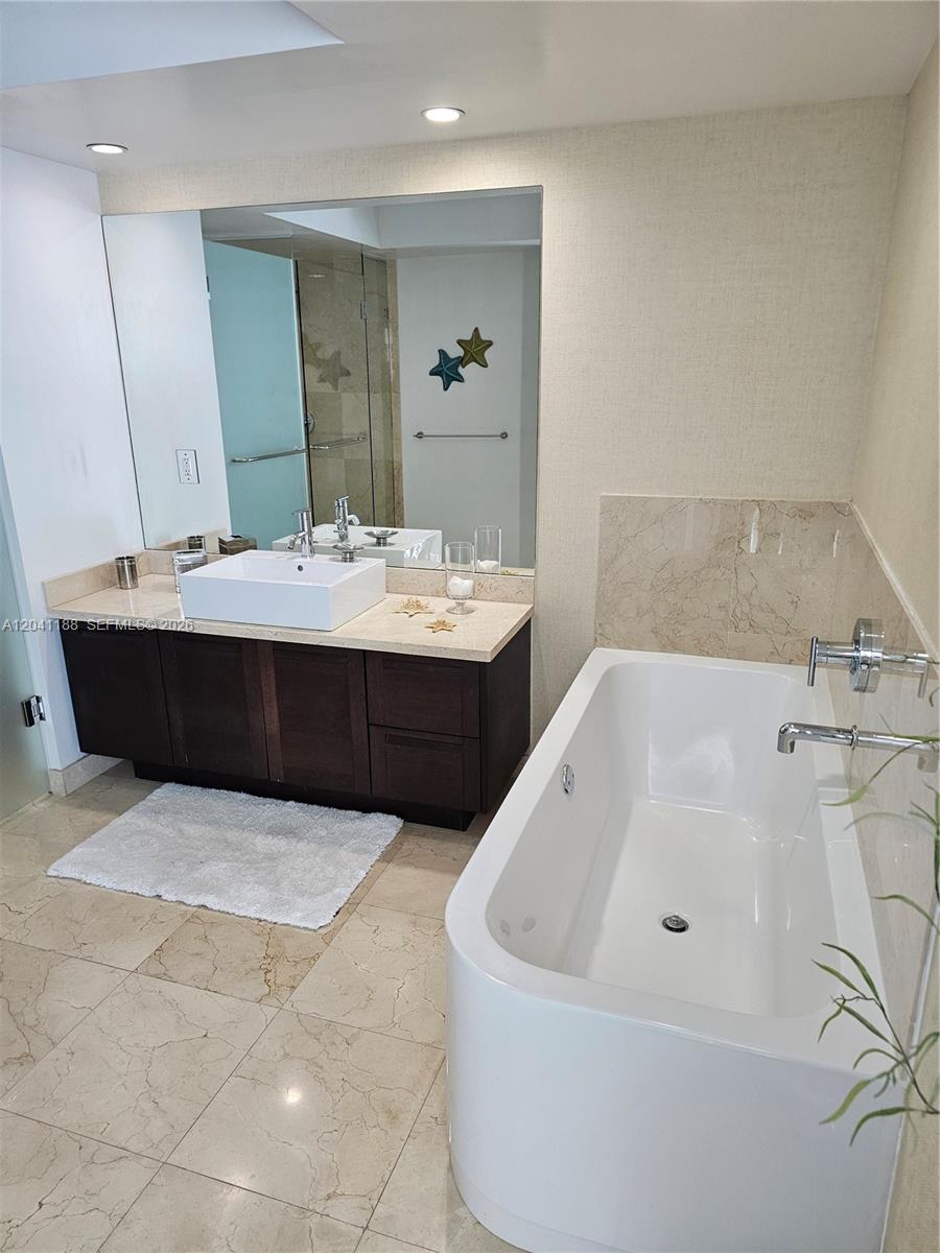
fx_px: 833
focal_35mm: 23
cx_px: 470
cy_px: 626
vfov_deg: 73.9
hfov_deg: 58.9
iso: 200
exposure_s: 1/120
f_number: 1.7
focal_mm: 6.3
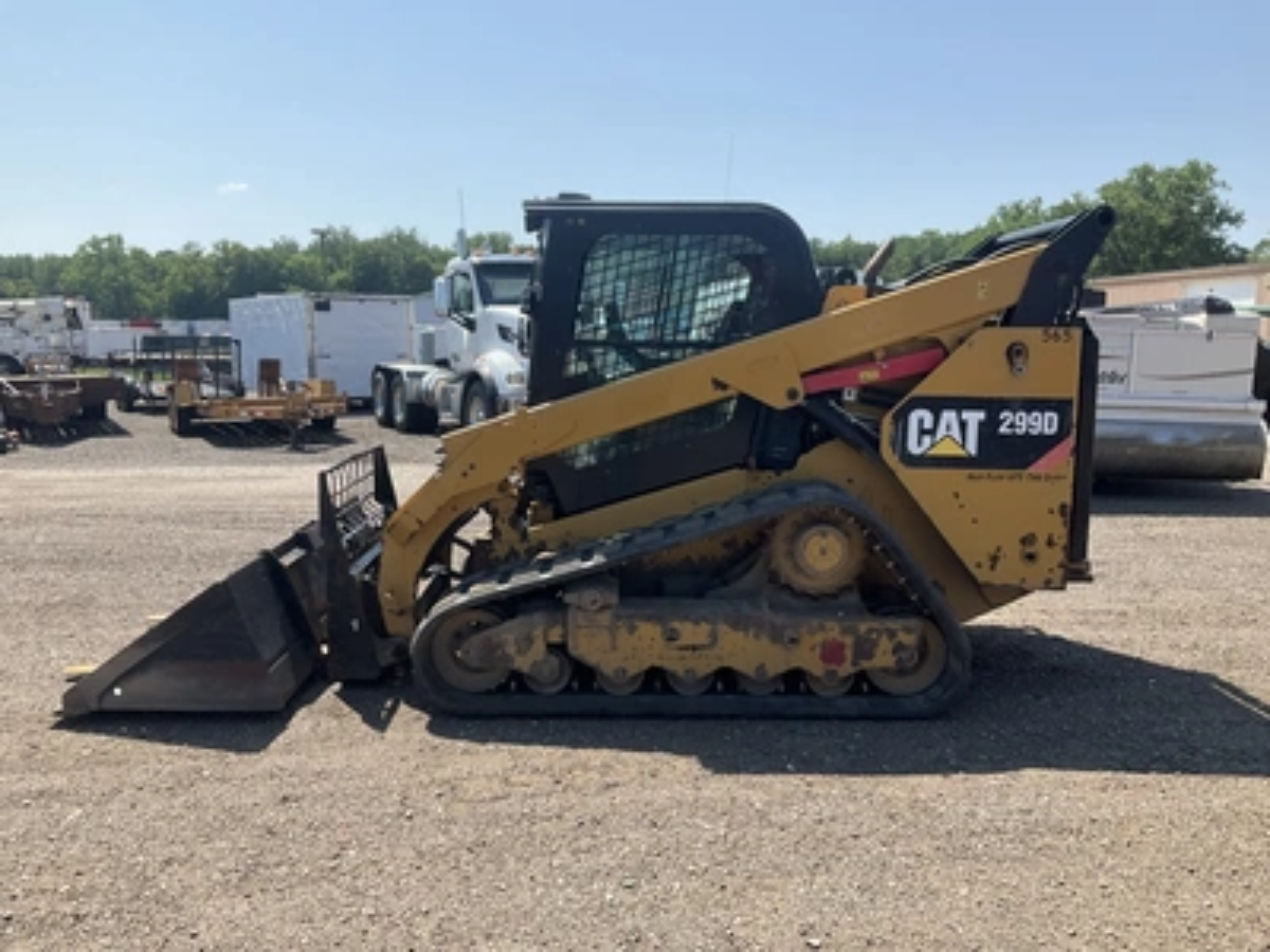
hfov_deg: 61.7
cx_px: 635
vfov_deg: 48.2
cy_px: 476
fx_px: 1064
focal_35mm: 29
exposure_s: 1/1490
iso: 25
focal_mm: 3
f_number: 1.8
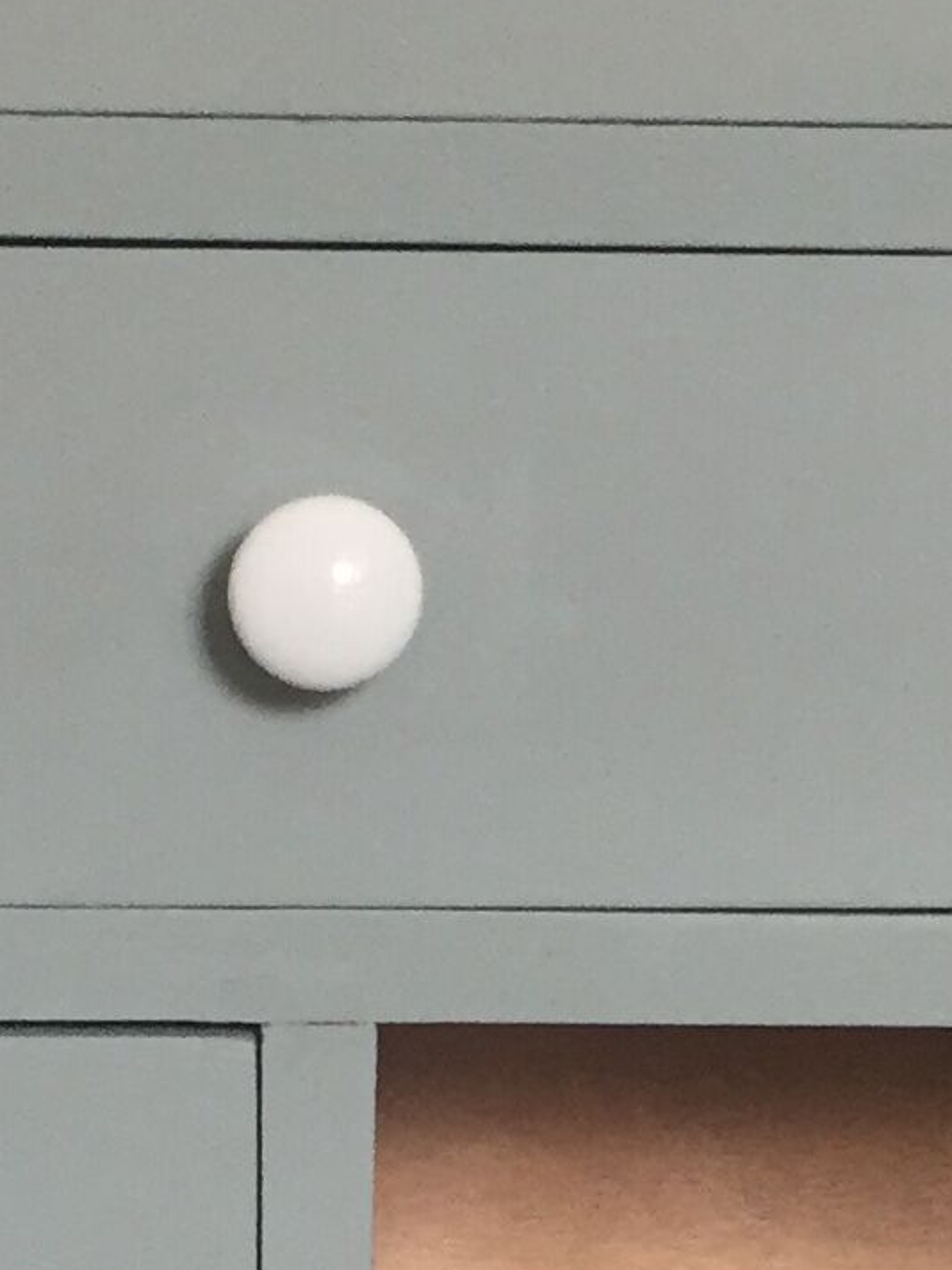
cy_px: 1381
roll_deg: -0.4
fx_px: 4877
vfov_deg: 14.5
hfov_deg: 11.1
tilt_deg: -14.1
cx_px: 428
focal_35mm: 133
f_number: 2.2
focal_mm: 4.15
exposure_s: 1/33
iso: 160
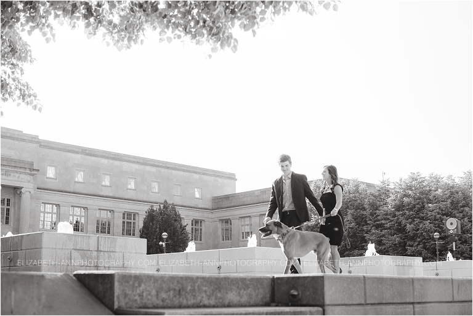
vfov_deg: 27.0
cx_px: 236
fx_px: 657
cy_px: 158
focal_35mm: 50
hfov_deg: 39.6
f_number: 4.5
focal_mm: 50
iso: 200
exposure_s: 1/400
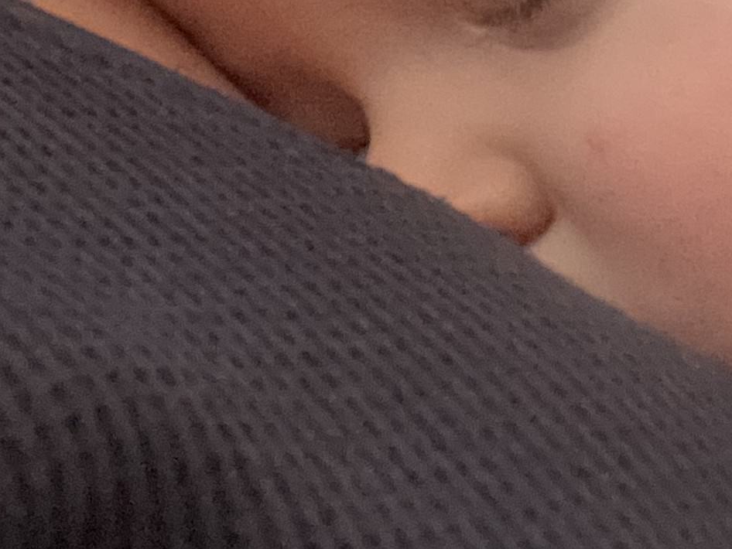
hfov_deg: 19.9
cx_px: 192
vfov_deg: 14.7
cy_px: -56
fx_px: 2073
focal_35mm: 98
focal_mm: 2.71
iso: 640
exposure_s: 1/30
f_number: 2.2
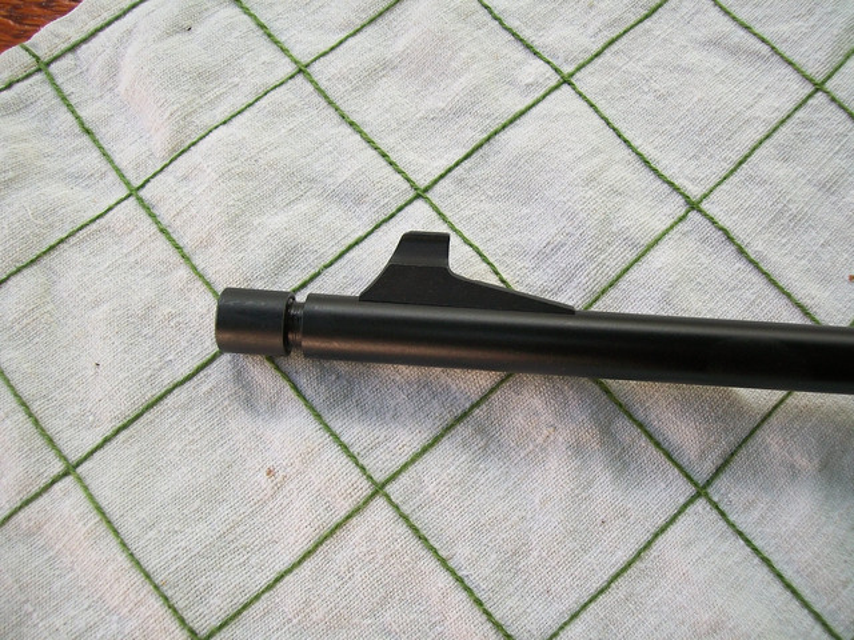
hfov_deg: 51.4
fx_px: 888
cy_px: 320
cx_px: 427
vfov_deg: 39.7
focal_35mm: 36
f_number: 2.7
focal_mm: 6
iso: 80
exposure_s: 1/100
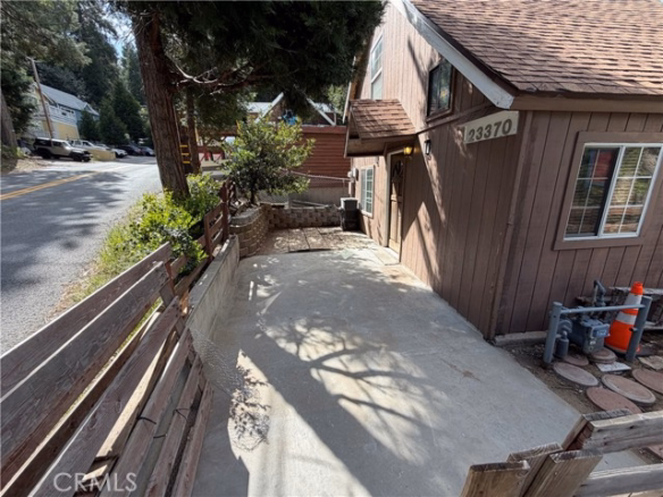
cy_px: 248
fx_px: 268
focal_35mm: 14
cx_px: 332
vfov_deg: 85.7
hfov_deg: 102.1
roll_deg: +2.1
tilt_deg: -14.9
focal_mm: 2.22
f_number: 2.2
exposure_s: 1/430
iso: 64
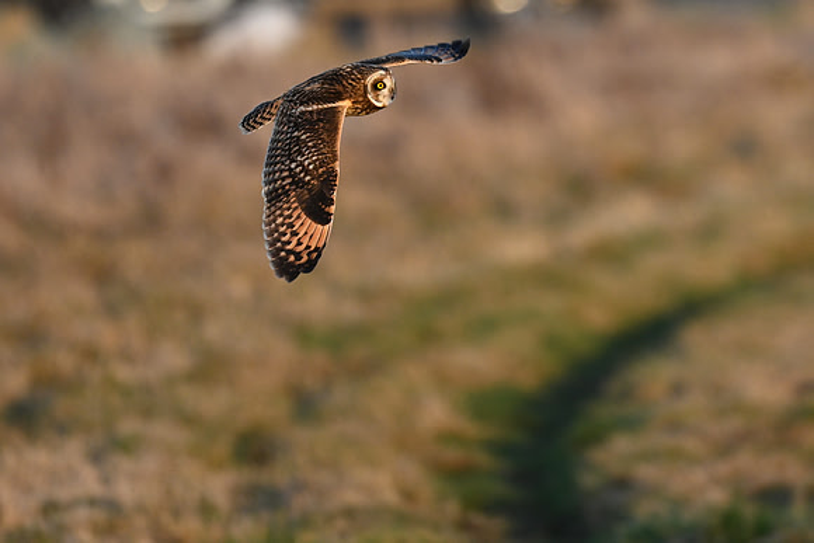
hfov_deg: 2.6
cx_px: 407
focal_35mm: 800
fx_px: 18092
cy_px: 272
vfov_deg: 1.7
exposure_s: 1/800
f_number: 6.3
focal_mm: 800
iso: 800
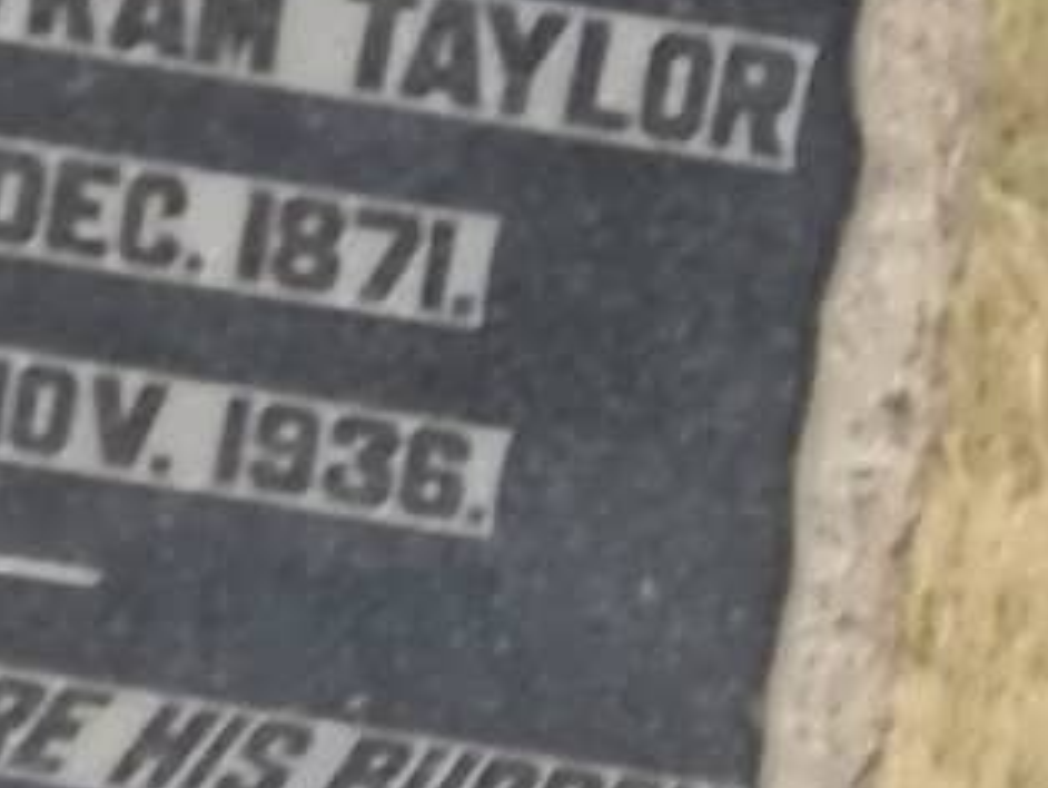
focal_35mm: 191
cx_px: 67
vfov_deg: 7.8
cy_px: 13
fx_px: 5787
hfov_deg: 10.3
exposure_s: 1/250
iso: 80
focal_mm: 8.8
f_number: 7
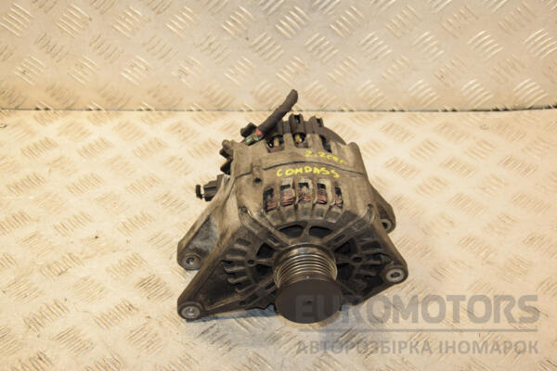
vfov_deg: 25.8
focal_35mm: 52
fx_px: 812
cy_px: 186
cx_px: 278
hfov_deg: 37.9
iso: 800
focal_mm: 35
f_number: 5.6
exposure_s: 1/200
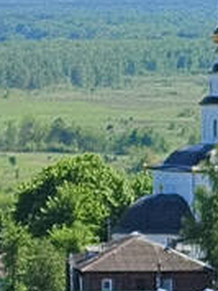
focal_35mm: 460
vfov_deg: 4.3
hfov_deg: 3.2
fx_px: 3858
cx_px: 413
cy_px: 326
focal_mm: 5.52
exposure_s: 1/1030
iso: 222
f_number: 1.9
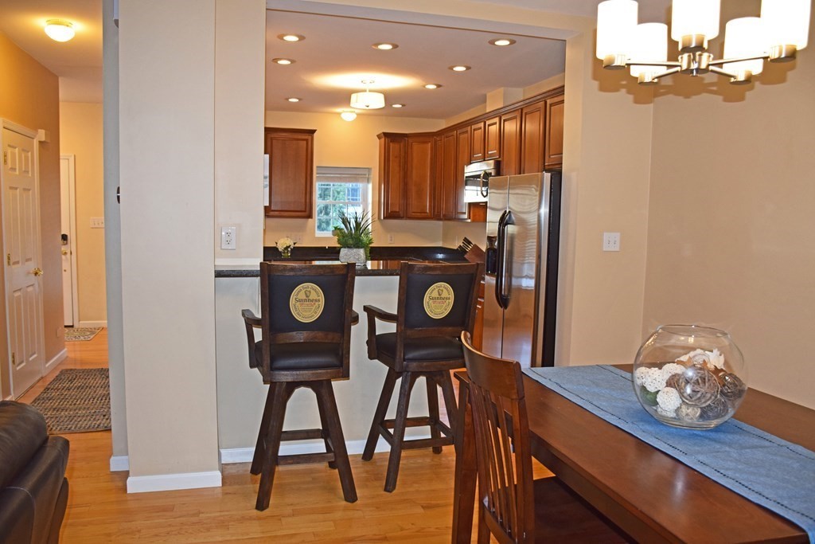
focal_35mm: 27
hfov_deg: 67.4
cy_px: 272
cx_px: 408
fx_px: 611
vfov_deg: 47.9
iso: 800
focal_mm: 18
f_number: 4.5
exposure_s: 1/80
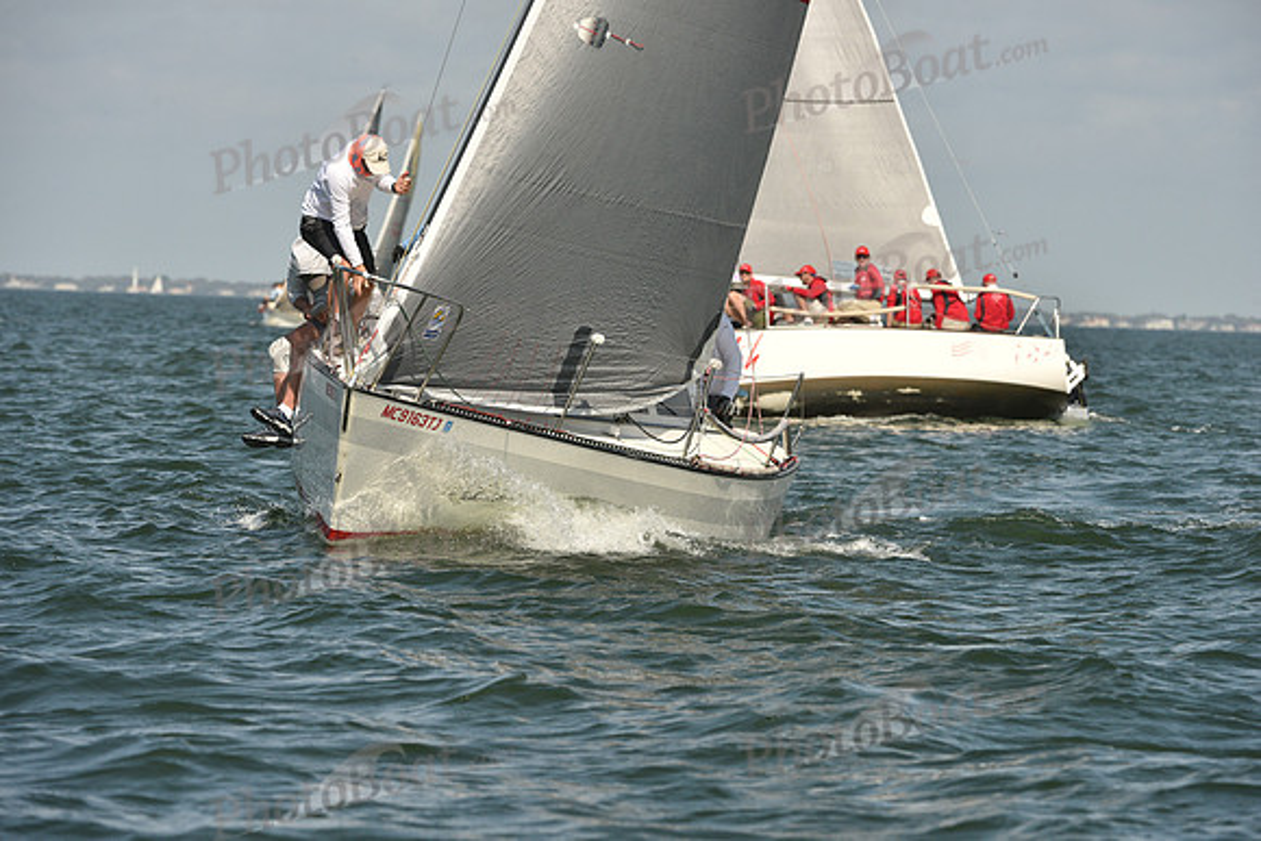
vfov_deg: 4.4
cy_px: 420
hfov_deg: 6.6
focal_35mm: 310
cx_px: 630
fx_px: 10861
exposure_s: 1/1250
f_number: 9
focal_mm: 310
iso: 400
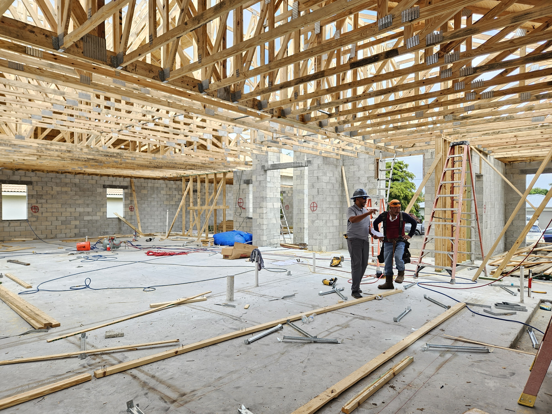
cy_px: 207
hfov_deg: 73.9
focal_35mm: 23
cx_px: 276
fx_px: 367
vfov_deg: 58.9
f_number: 1.8
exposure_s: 1/180
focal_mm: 5.4
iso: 32
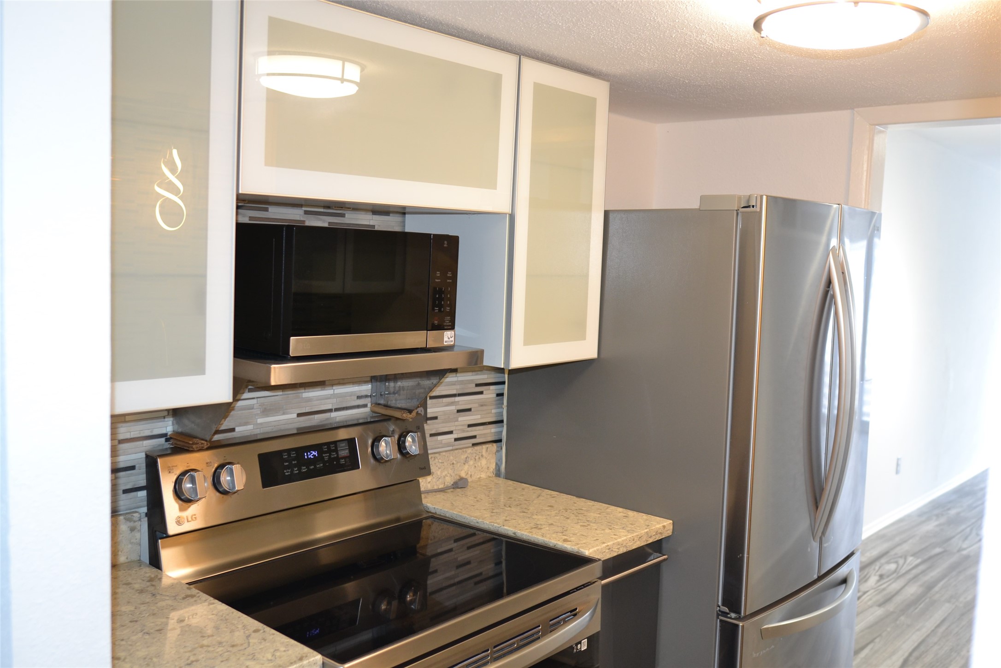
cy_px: 334
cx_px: 500
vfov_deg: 43.6
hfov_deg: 61.9
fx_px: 834
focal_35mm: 30
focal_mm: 20
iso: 400
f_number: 2.5
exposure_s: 1/60
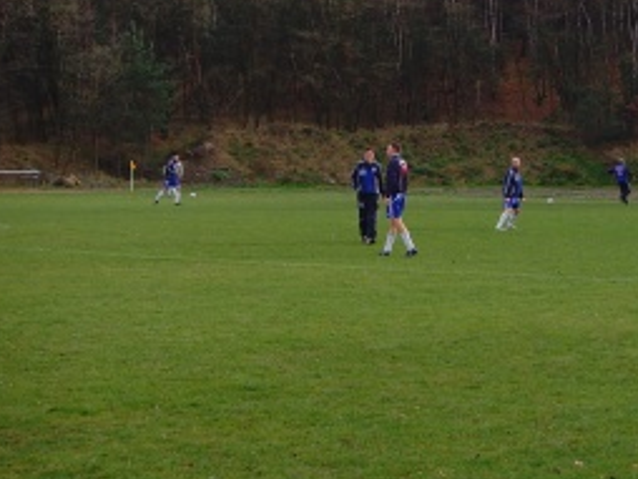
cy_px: 112
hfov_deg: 16.4
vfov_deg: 12.5
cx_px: 588
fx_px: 2177
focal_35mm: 118
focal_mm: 10.2
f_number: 3.9
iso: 80
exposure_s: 1/250
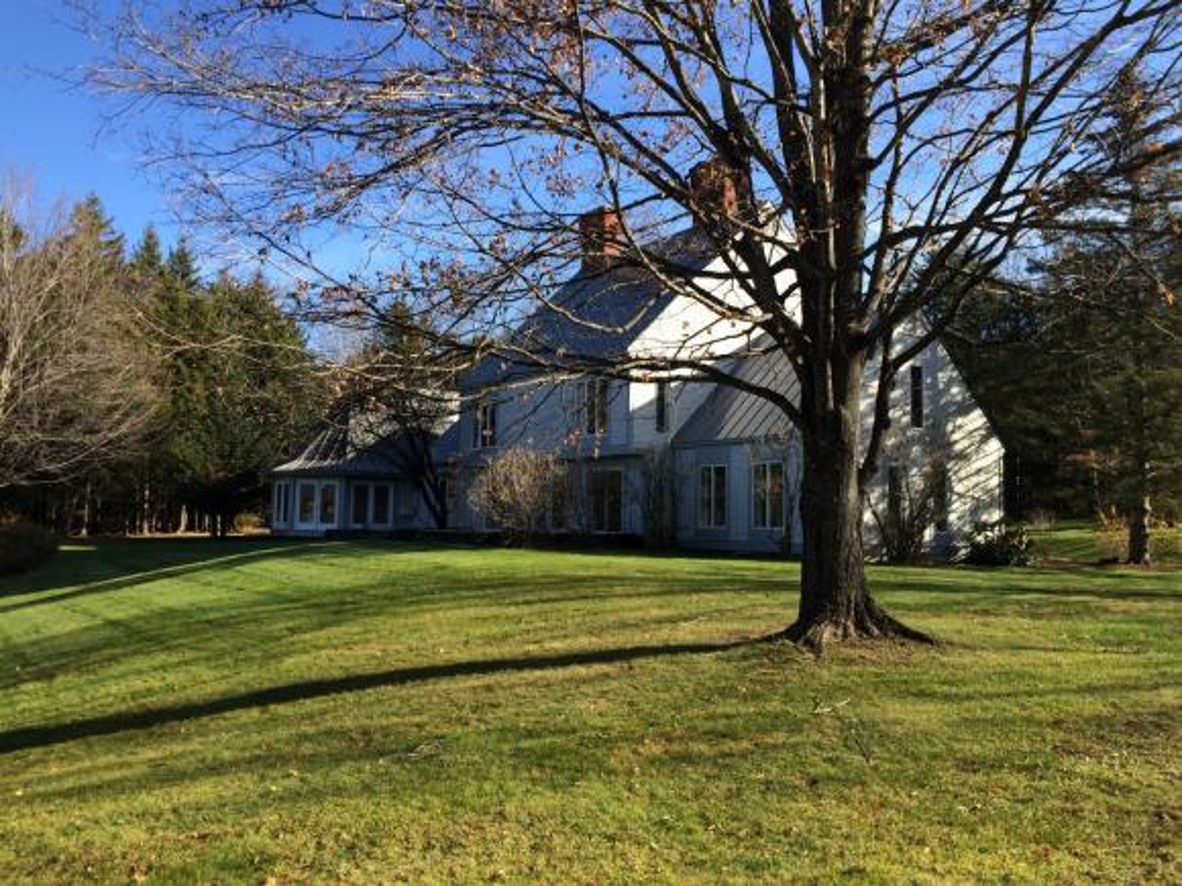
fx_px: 990
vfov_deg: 48.2
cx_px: 591
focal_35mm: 29
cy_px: 443
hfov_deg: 61.7
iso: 32
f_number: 2.2
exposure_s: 1/933
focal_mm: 4.15
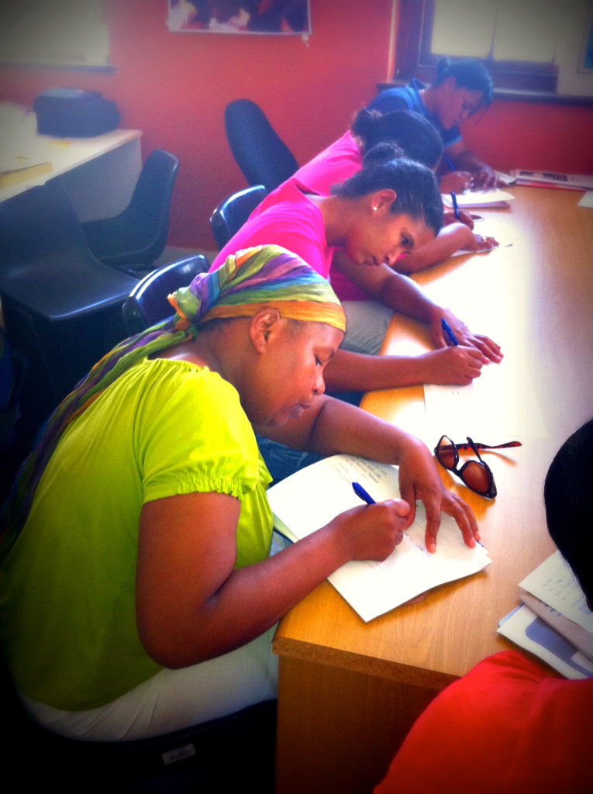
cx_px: 296
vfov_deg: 52.7
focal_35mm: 35
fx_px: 801
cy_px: 397
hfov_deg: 40.6
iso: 125
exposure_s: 1/15
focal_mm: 3.85
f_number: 2.8
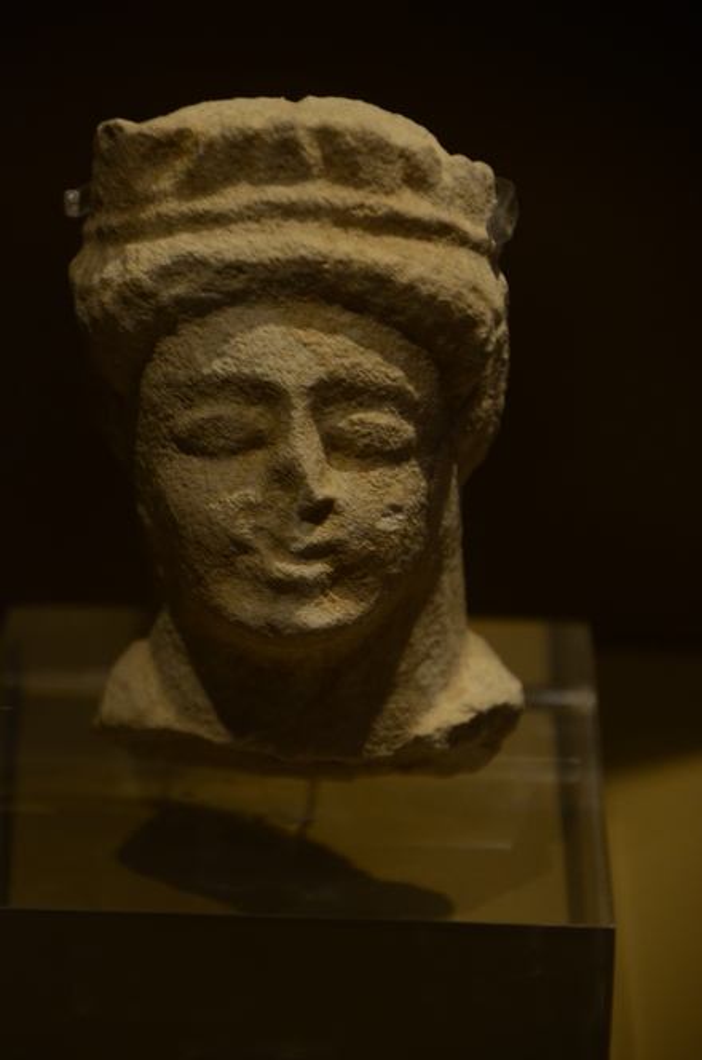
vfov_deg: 5.5
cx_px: 351
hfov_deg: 3.7
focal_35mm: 375
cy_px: 530
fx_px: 11014
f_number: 6.3
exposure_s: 1/40
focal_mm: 250
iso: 1000
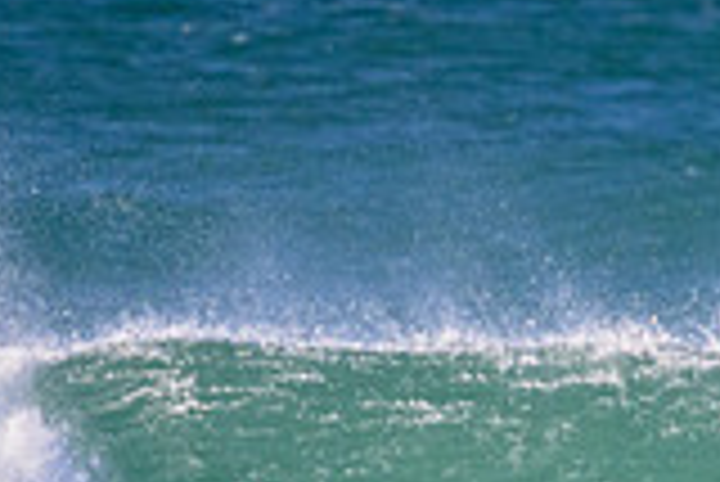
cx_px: 810
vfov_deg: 0.5
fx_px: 57991
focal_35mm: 2897
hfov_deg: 0.7
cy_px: 728
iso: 2500
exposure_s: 1/2000
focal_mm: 800
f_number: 11
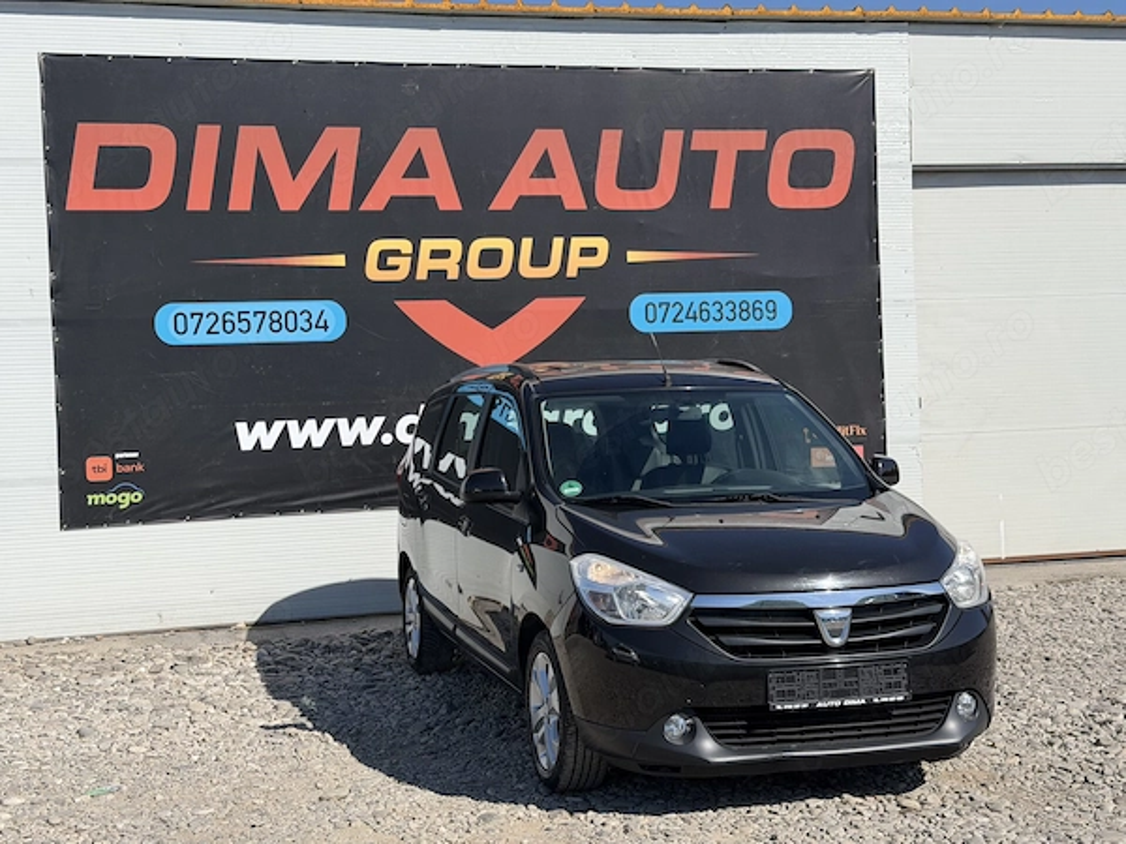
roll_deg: +2.0
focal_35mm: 48
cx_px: 563
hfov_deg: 39.7
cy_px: 422
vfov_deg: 30.3
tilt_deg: +0.4
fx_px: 1561
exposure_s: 1/6024
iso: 80
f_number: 1.78
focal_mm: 6.76
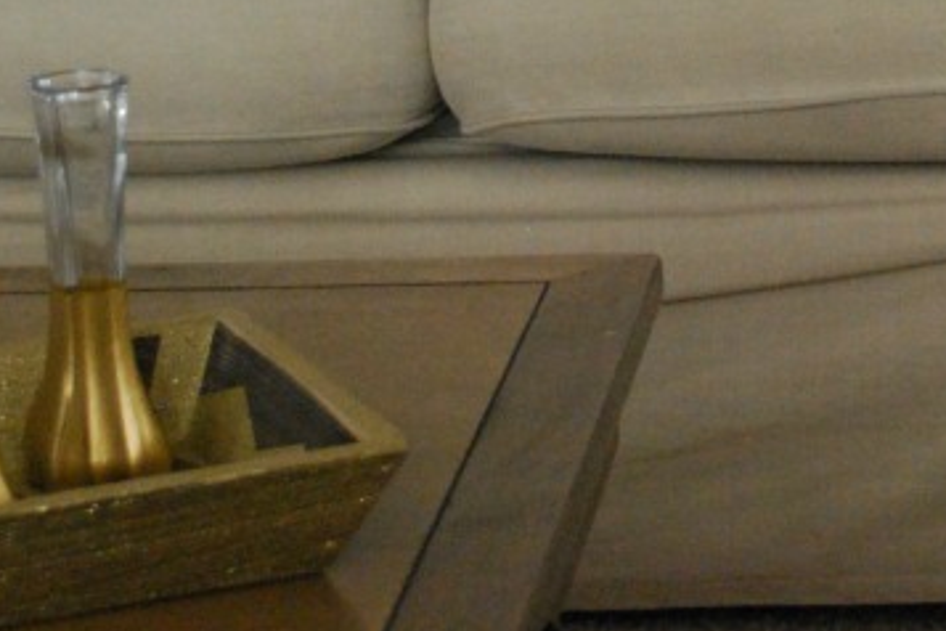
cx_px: 912
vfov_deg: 8.3
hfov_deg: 12.6
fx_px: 4230
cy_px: -351
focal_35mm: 161
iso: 1600
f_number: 4.8
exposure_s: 1/80
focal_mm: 32
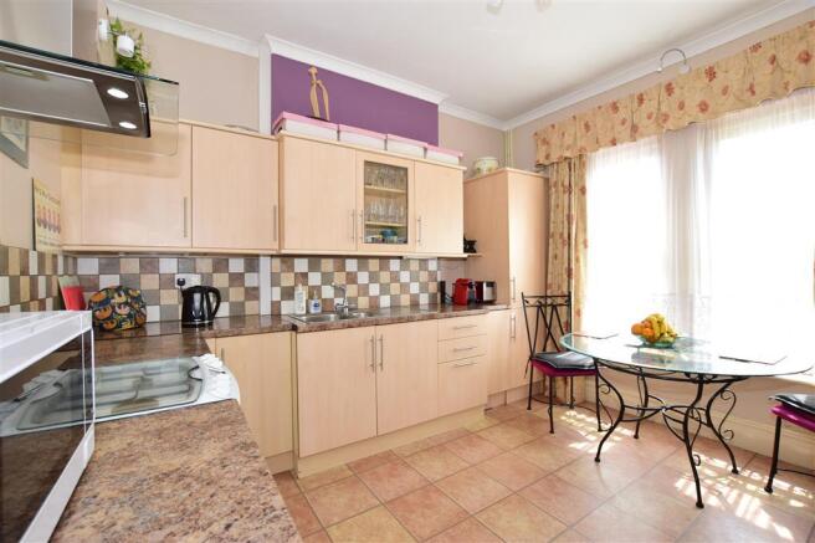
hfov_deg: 100.4
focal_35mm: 15
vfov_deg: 77.3
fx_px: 339
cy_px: 272
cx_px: 408
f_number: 6.3
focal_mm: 10
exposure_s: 1/80
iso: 640
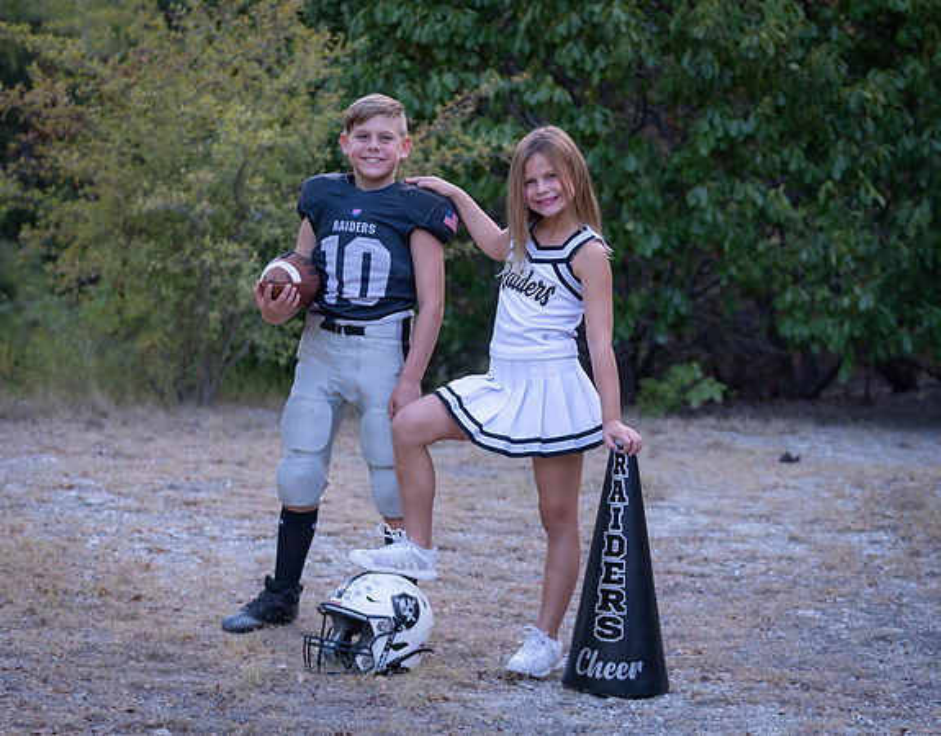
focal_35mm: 99
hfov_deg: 19.5
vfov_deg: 15.3
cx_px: 486
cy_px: 299
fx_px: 2731
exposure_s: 1/320
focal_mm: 75
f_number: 2.8
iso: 640
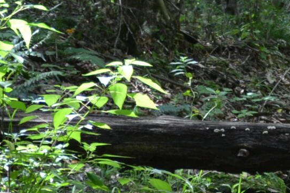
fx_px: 3488
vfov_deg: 3.2
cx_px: 766
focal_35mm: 433
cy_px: 117
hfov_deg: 4.6
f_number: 5
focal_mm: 52
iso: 400
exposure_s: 1/100
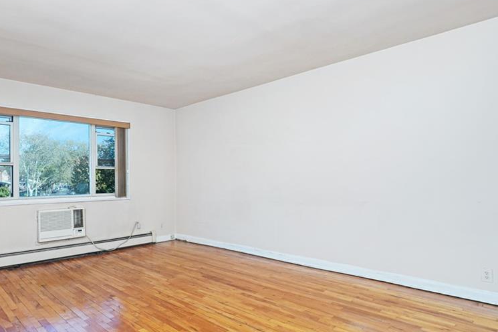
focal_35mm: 23
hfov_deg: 75.1
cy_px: 175
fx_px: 314
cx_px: 177
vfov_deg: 55.7
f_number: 6.3
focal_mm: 11
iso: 100
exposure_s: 1/160
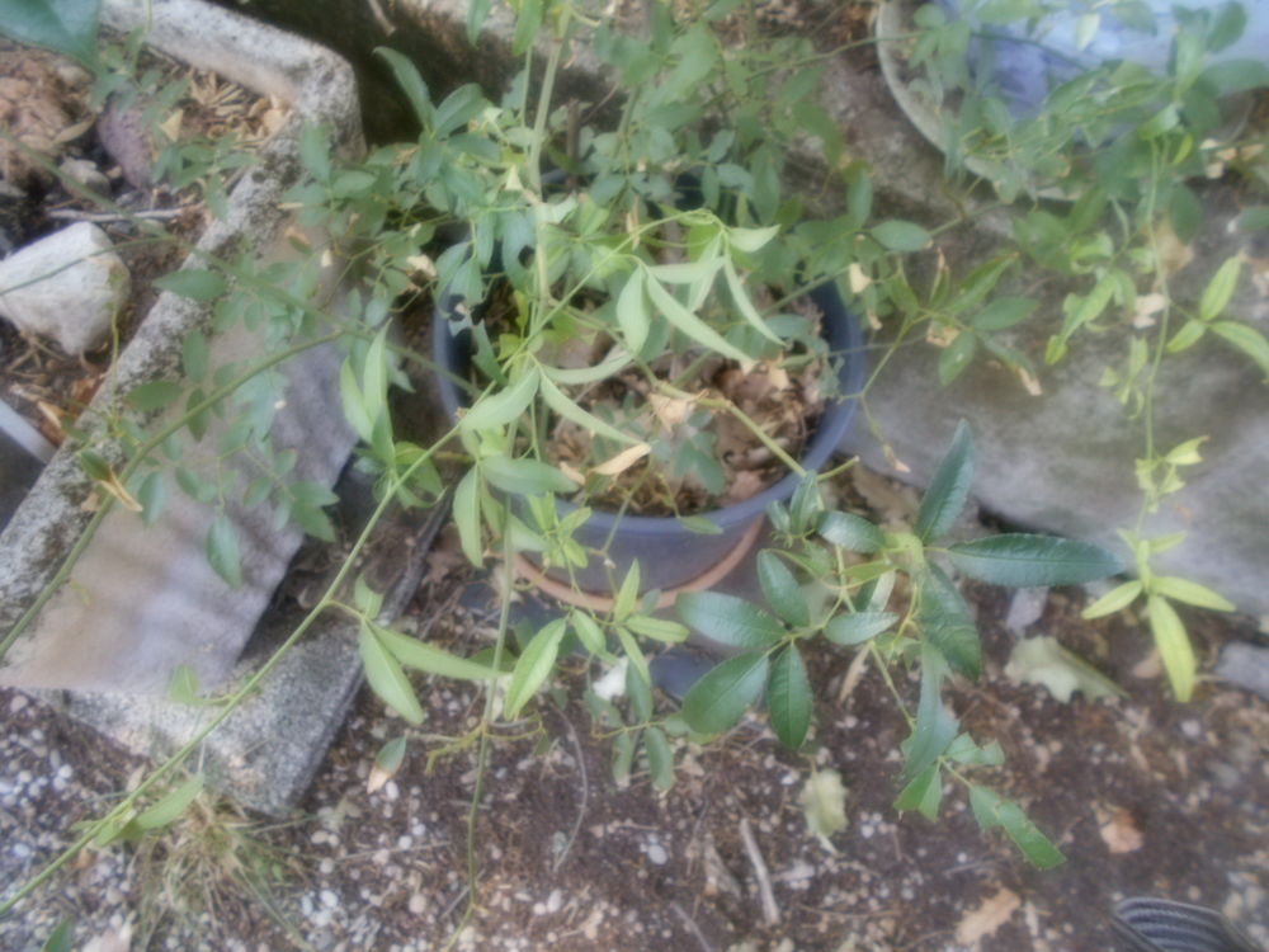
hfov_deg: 67.3
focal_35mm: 26
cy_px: 476
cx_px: 634
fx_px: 953
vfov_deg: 53.1
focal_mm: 4.6
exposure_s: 1/30
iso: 320
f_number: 3.2
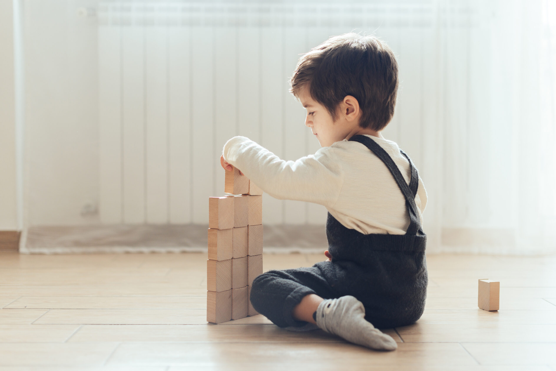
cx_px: 278
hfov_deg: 39.6
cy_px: 186
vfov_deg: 27.0
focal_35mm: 50
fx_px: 772
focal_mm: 50
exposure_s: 1/1600
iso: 200
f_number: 2.2
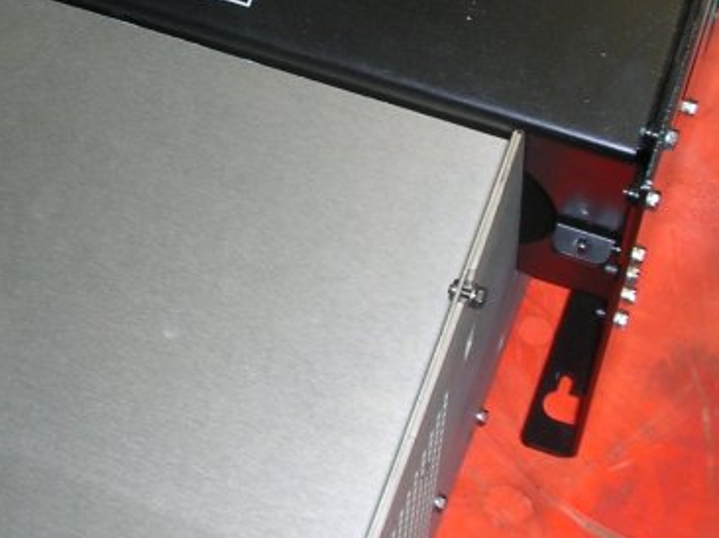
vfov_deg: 14.9
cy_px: 26
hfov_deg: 19.7
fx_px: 2034
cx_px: 71
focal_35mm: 98
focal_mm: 5.8
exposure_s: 1/60.1
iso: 50
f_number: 3
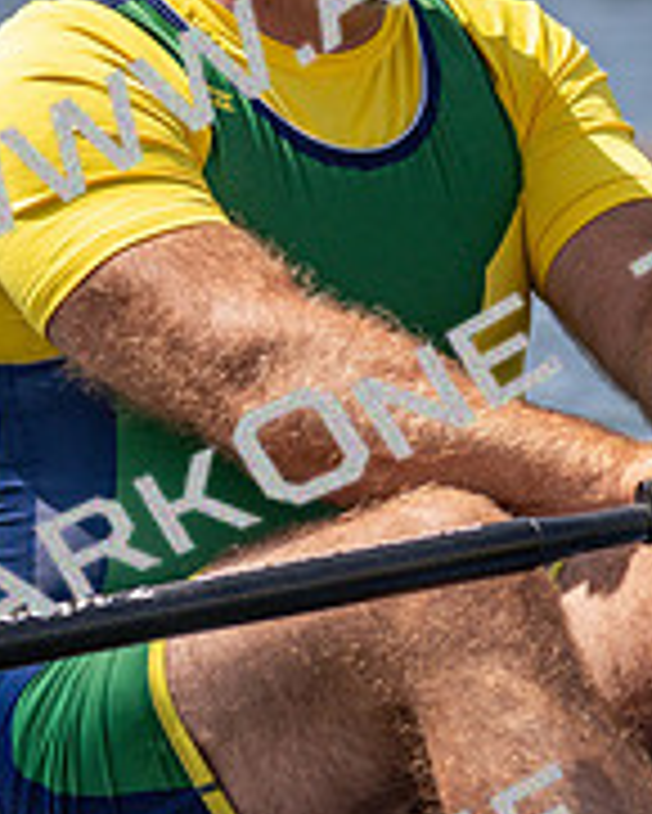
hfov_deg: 2.1
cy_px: 281
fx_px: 17425
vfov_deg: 2.7
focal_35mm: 723
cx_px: 427
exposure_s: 1/2000
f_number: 5.6
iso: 250
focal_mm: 241
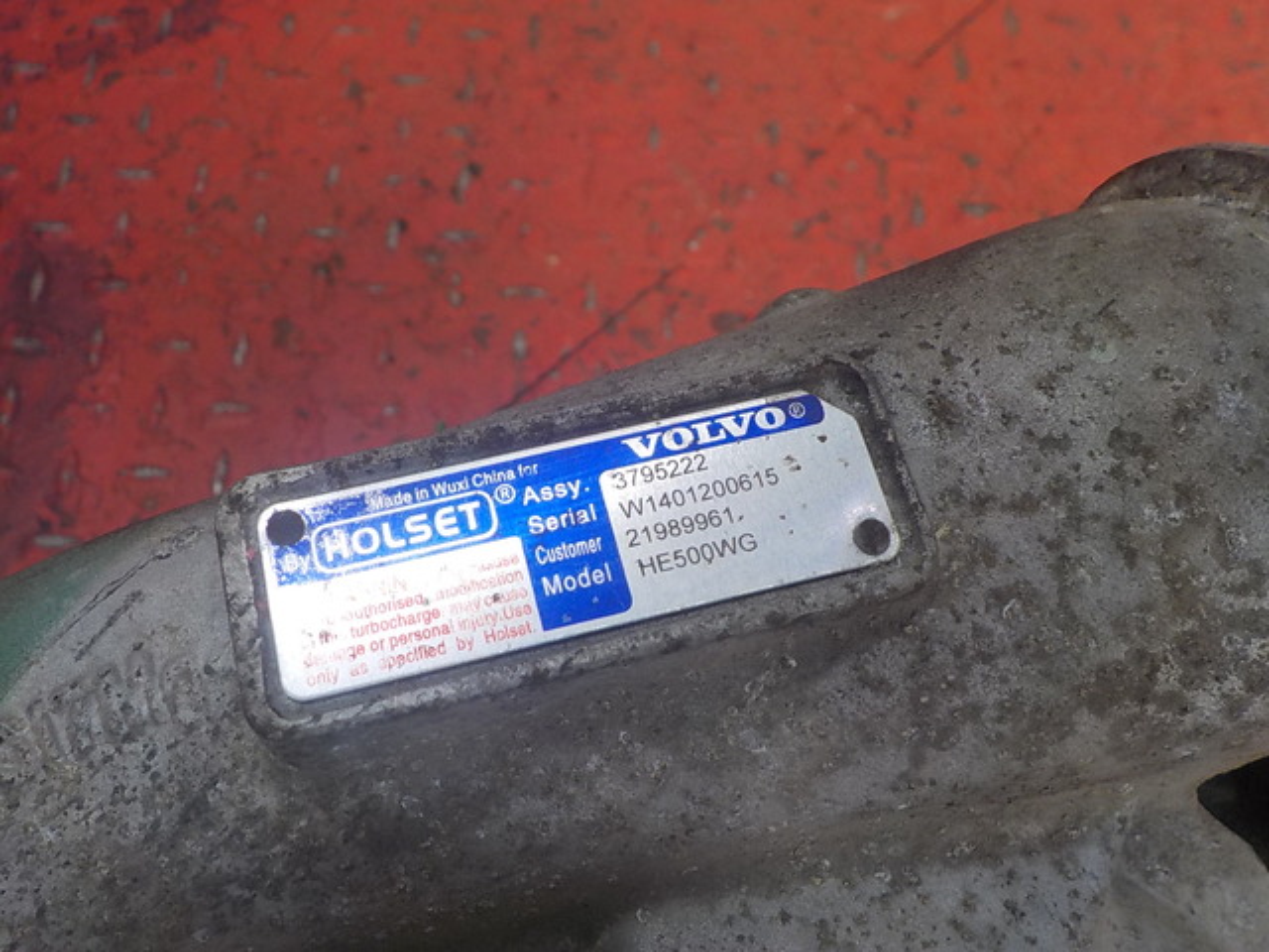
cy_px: 476
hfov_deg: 60.0
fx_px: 1100
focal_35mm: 30
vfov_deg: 46.8
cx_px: 634
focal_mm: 4.1
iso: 125
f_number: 3.3
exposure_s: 1/60
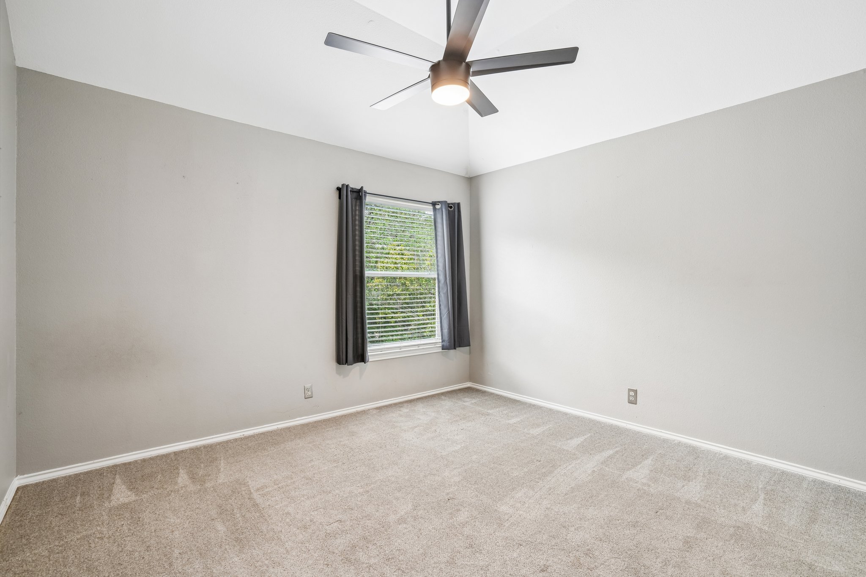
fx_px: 385
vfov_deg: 73.7
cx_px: 433
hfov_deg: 96.7
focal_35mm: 16
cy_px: 288
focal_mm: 16
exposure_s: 1/15
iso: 400
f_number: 8
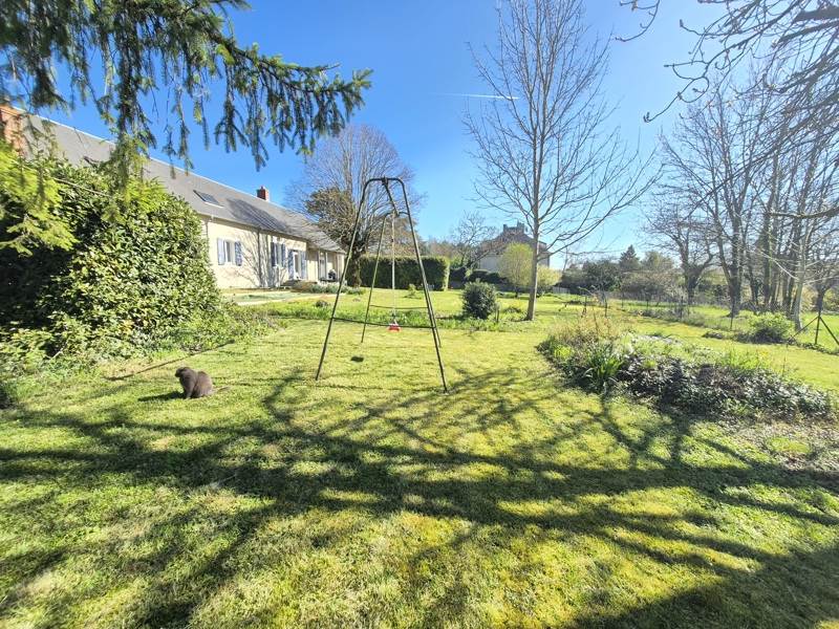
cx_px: 420
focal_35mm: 13
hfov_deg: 106.2
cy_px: 314
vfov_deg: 89.9
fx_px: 315
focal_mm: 1.74
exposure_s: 1/415
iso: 50
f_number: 2.2
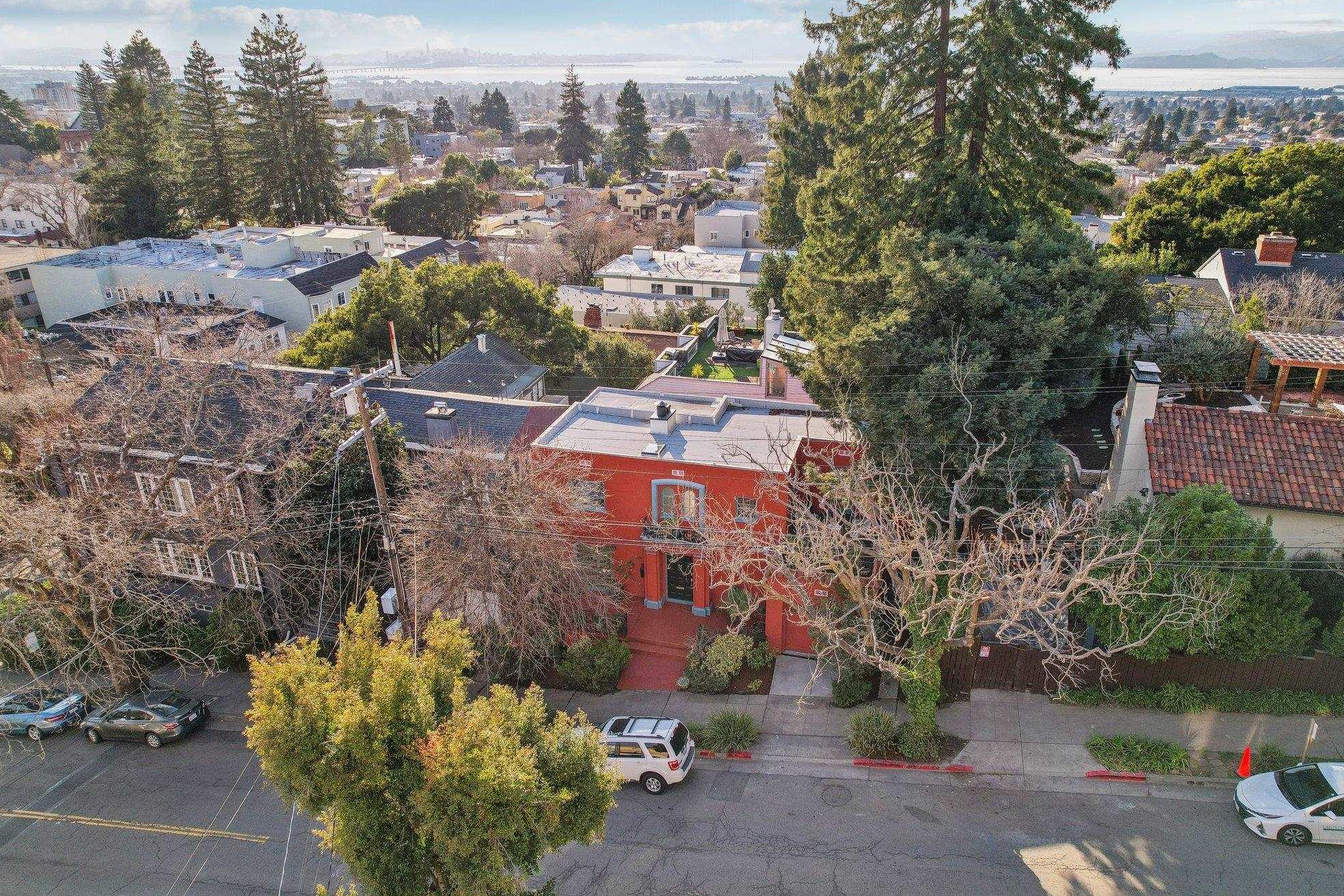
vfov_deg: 55.1
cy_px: 430
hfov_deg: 76.1
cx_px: 690
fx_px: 859
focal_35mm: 23
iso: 100
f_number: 2.8
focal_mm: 8.4
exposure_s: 1/40
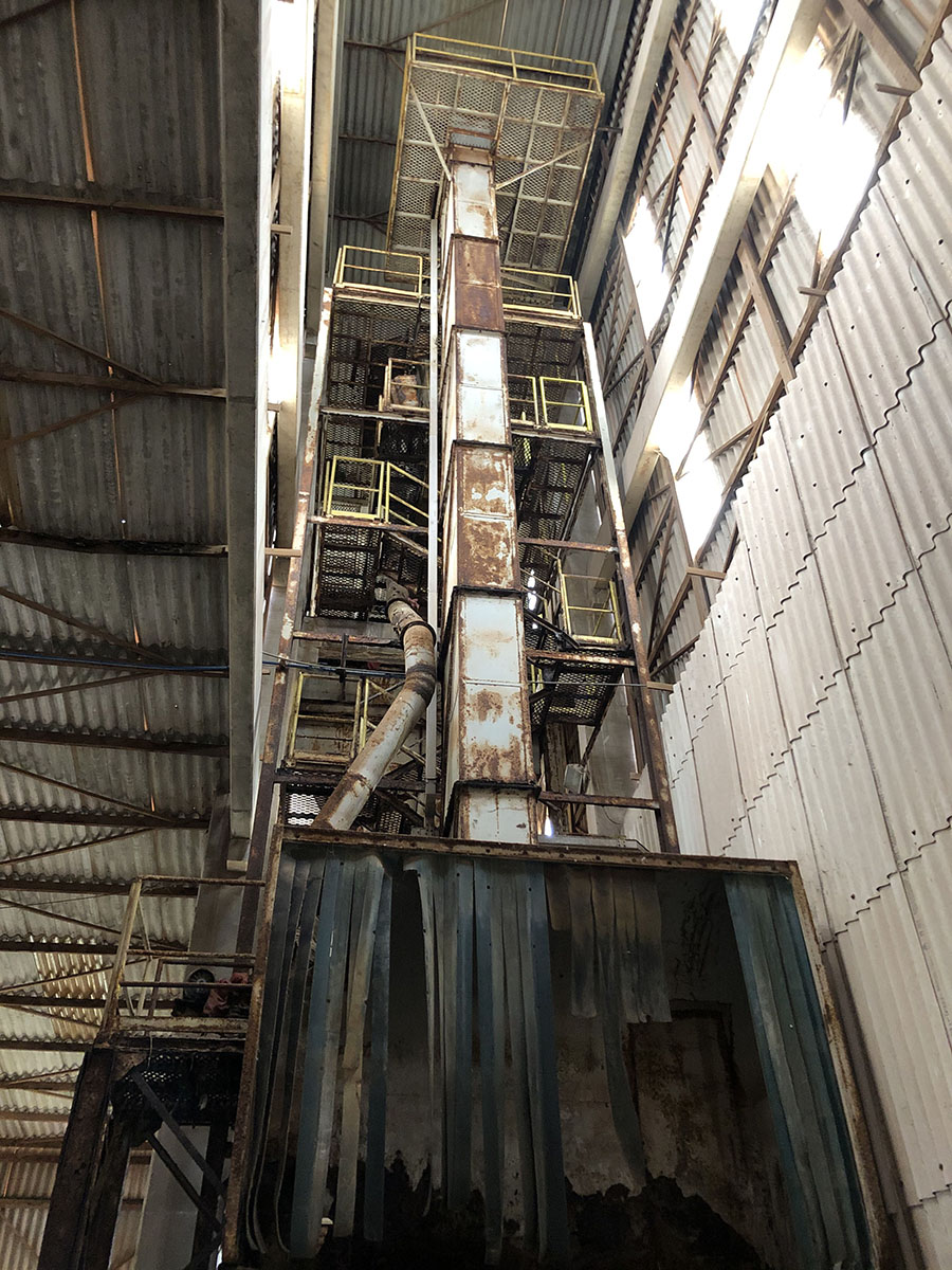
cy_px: 635
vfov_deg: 63.4
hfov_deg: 49.7
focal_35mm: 28
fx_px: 1027
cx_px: 476
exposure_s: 1/15
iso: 80
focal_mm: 3.99
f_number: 1.8
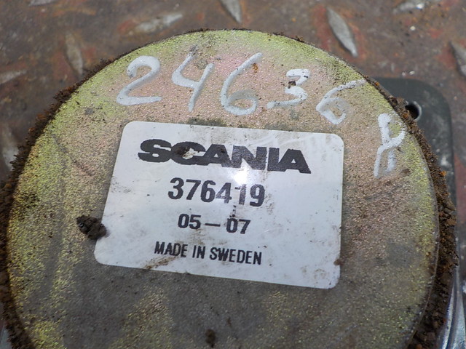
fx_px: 404
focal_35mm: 30
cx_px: 233
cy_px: 174
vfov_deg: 46.8
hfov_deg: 60.0
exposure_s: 1/30
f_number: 3.3
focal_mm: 4.1
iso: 140
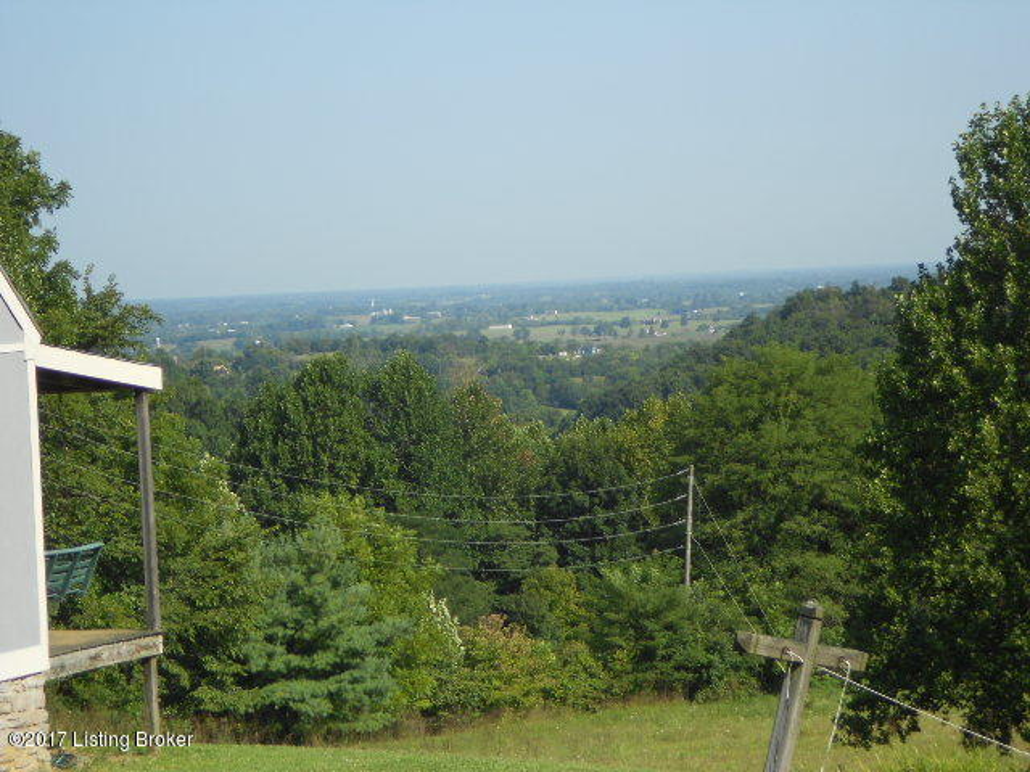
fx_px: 3868
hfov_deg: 15.2
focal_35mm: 130
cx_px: 515
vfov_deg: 11.4
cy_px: 386
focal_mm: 23
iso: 80
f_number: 6.5
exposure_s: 1/250
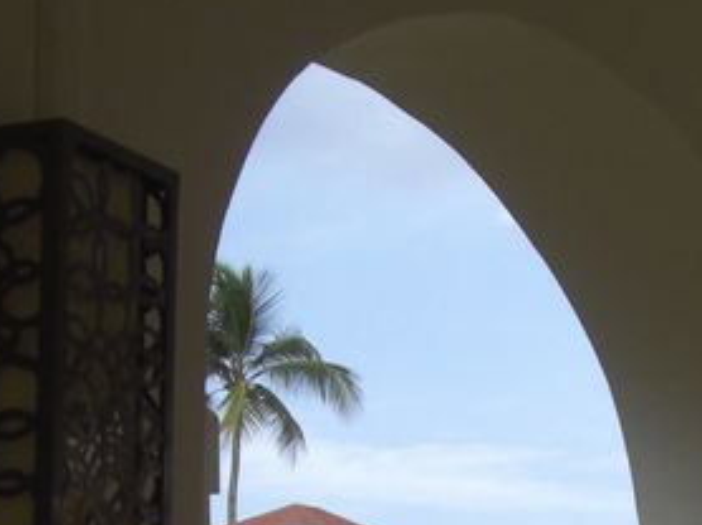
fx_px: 2837
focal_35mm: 140
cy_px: 674
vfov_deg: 10.4
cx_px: 609
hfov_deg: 14.0
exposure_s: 1/800
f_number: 2.7
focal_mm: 6.2
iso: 64
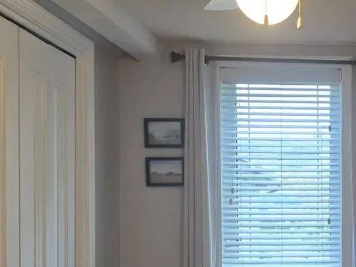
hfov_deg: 26.8
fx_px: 699
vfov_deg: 21.3
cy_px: 218
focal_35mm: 68
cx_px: 367
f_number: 1.8
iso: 160
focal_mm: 5.4
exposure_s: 1/120
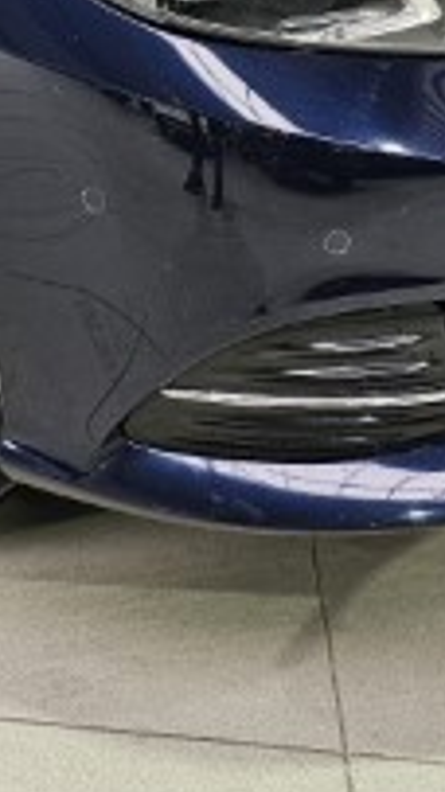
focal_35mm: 79
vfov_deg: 24.9
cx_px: -191
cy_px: -90
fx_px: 1659
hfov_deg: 14.4
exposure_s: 1/180
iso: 160
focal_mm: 6.3
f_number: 1.7
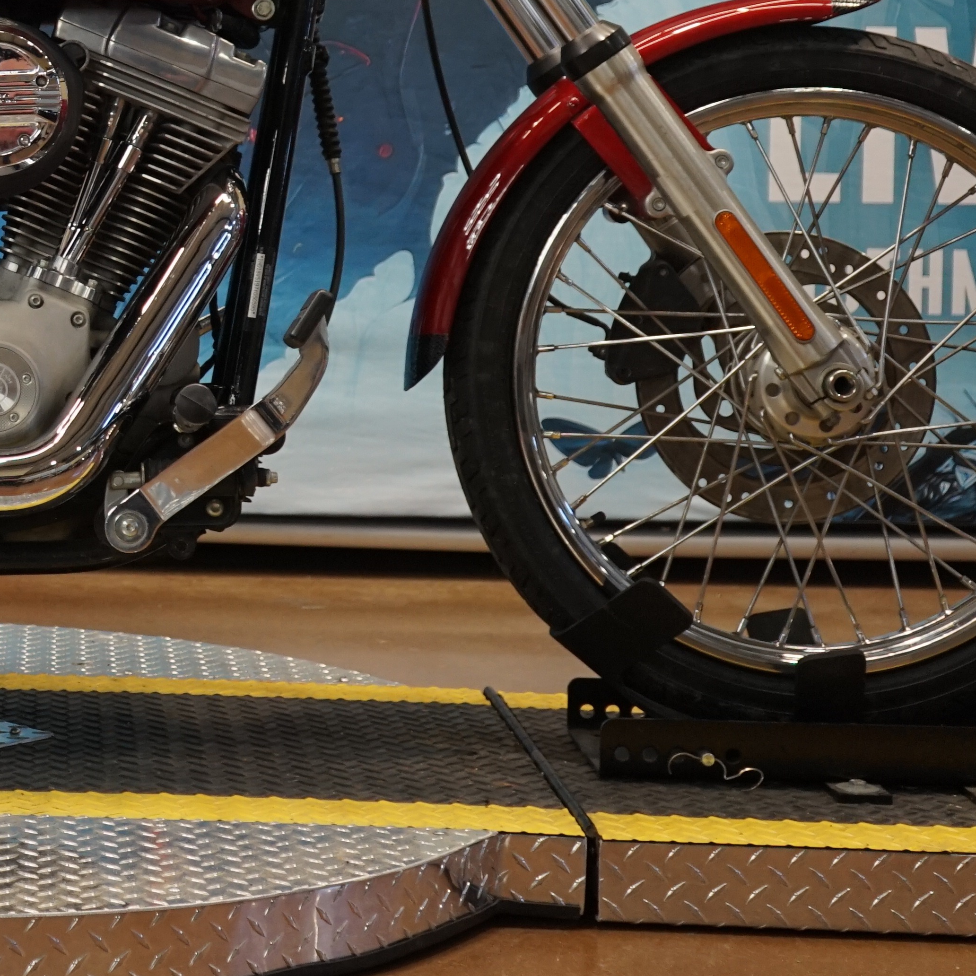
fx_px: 2680
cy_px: 157
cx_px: -166
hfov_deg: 19.5
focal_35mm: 84
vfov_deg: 20.3
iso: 800
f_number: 4
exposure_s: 1/160
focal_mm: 34
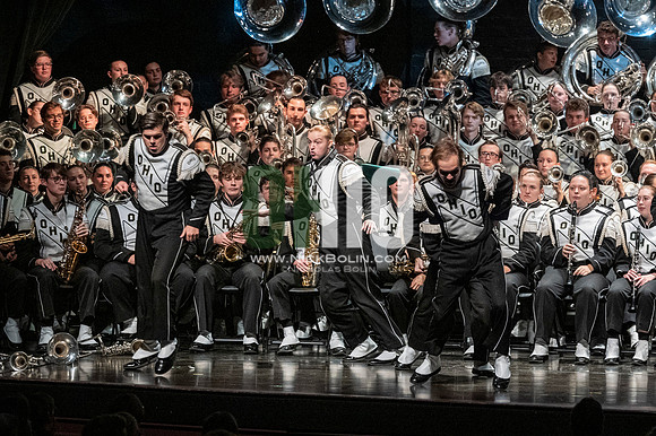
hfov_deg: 9.2
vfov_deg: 6.1
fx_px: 4098
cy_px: 218
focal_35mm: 225
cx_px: 328
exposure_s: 1/500
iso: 4000
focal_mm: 150
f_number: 4
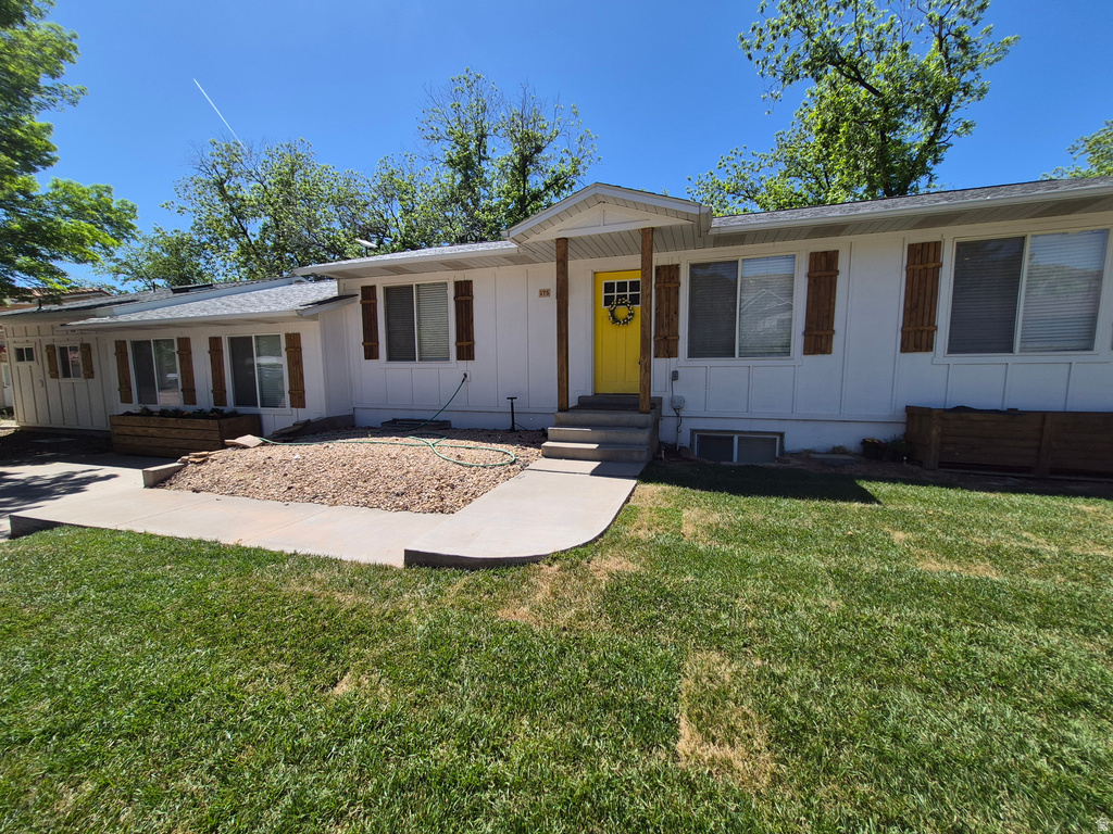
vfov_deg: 89.9
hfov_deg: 106.2
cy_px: 417
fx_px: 418
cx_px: 556
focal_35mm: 13
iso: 40
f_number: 2.2
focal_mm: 1.74
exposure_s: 1/1676
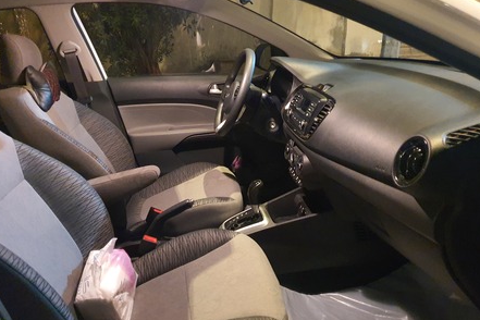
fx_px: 373
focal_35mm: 28
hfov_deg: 65.5
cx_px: 238
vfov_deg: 46.4
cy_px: 165
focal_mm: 4.3
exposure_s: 1/10
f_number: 1.5
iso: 1000
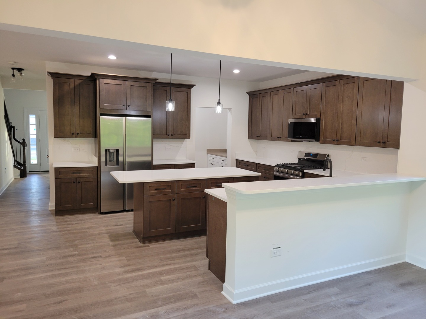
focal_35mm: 26
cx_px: 213
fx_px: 320
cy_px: 160
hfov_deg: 67.3
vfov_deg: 53.1
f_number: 1.8
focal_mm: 5.4
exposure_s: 1/120
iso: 250
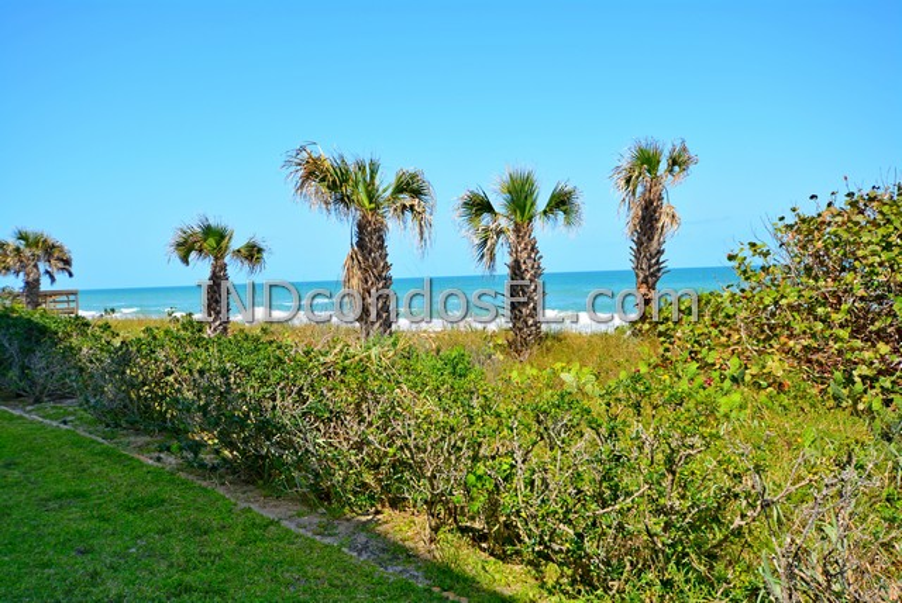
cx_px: 451
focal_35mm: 36
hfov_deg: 53.1
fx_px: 903
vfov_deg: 36.9
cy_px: 302
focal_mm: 24
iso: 160
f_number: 8
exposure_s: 1/250
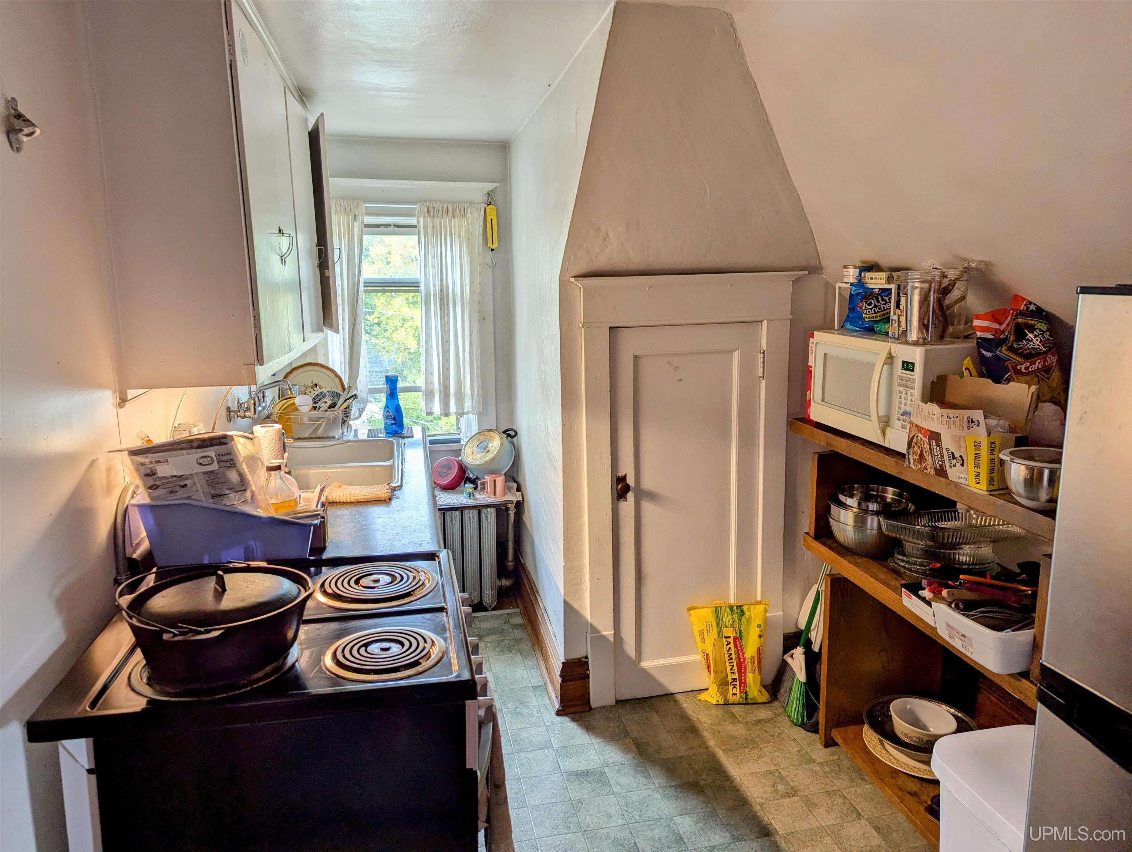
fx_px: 786
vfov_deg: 56.9
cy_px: 426
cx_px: 566
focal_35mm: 24
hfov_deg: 71.5
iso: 48
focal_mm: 6.81
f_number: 1.85
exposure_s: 1/60
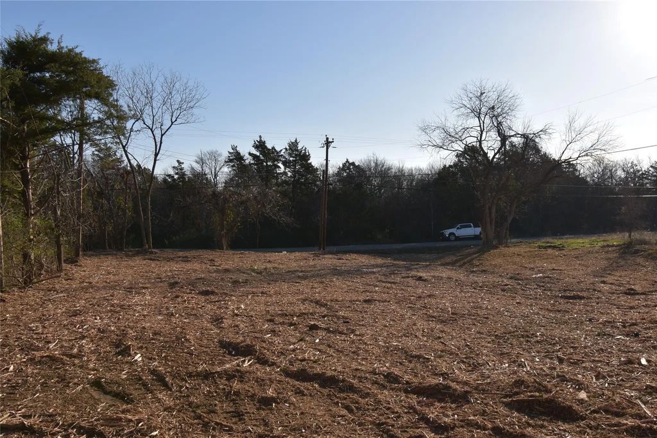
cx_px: 328
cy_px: 219
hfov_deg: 61.9
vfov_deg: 43.6
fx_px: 548
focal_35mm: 30
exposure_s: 1/200
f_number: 11
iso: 100
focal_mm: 20
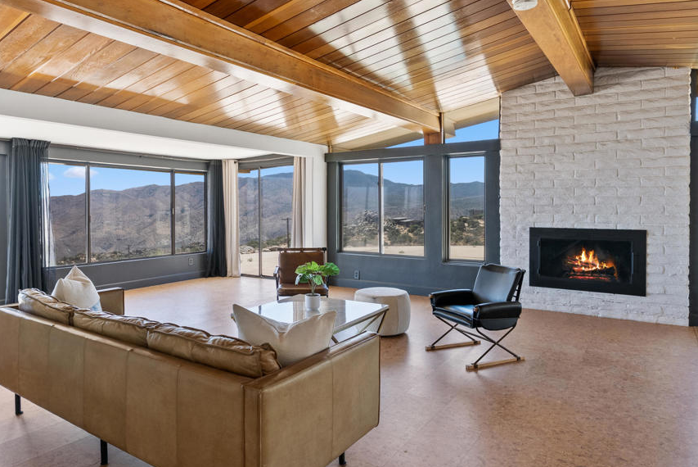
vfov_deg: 53.1
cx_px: 306
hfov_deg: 73.4
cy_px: 206
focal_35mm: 24
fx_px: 466
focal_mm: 20
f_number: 6.3
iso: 400
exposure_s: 1/40
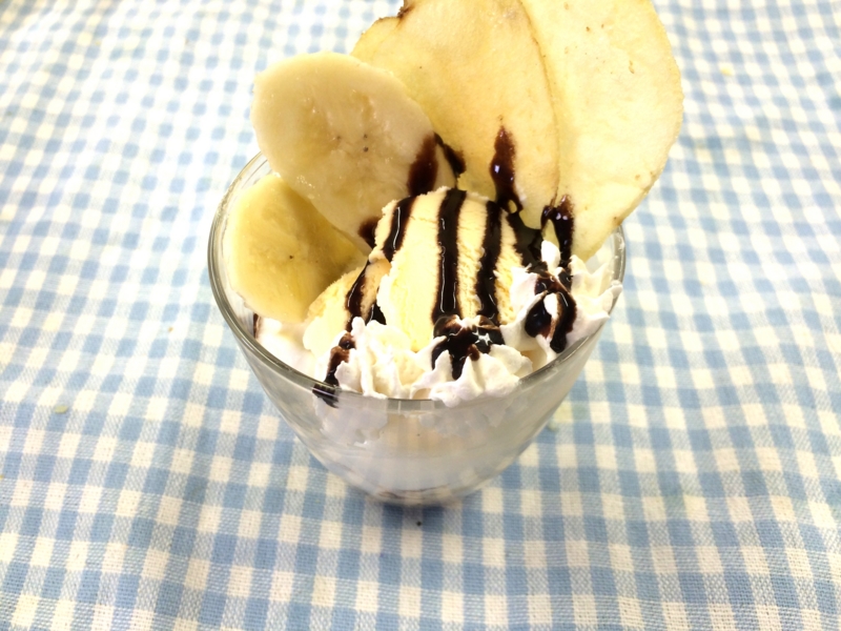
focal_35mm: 29
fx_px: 705
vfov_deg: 48.2
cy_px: 316
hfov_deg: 61.7
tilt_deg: -51.8
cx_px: 420
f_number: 2.2
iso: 50
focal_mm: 4.15
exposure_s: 1/50
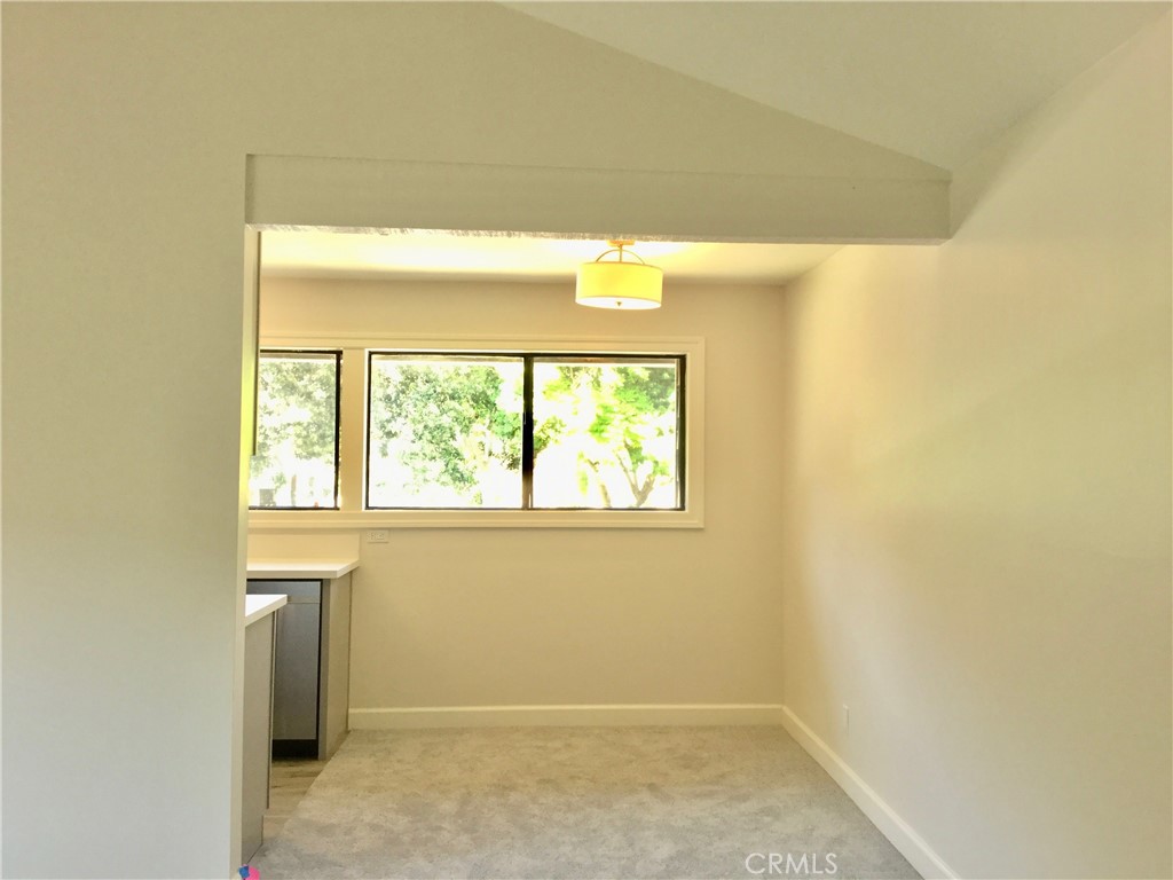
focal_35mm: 31
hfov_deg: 58.4
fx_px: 1050
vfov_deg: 45.4
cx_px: 586
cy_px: 440
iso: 64
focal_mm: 3.3
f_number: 2.4
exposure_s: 1/30
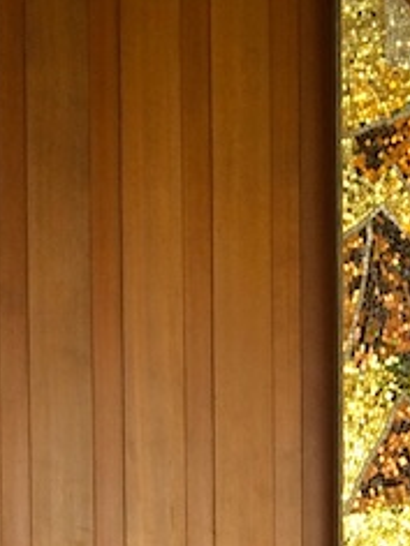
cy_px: 914
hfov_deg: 11.8
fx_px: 1911
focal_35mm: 121
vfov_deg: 14.7
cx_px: 570
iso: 40
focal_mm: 4.12
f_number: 2.2
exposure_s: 1/120
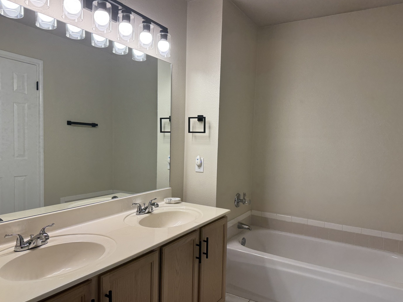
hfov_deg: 69.4
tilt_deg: -3.1
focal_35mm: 25
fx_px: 291
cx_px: 201
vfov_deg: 54.9
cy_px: 154
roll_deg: -1.2
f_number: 1.78
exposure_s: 1/147
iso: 80
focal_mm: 6.76
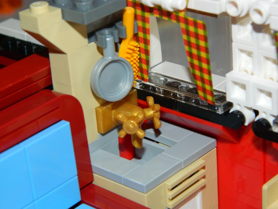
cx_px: 139
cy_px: 104
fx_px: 827
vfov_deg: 14.4
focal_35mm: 103
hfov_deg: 19.1
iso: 200
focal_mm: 18.6
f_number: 12.6
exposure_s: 1/60
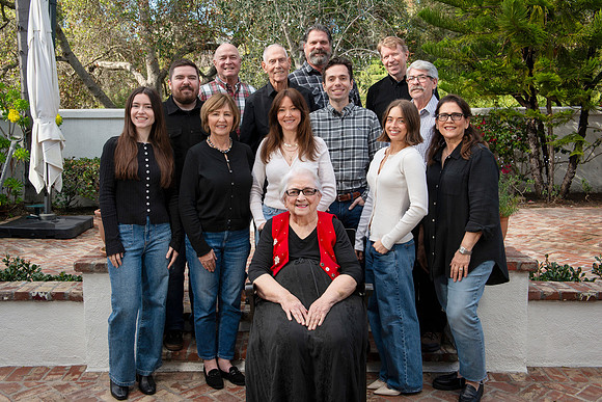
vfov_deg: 33.3
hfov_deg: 48.2
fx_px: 672
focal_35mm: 40
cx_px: 284
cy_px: 190
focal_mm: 38
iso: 400
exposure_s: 1/200
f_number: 8
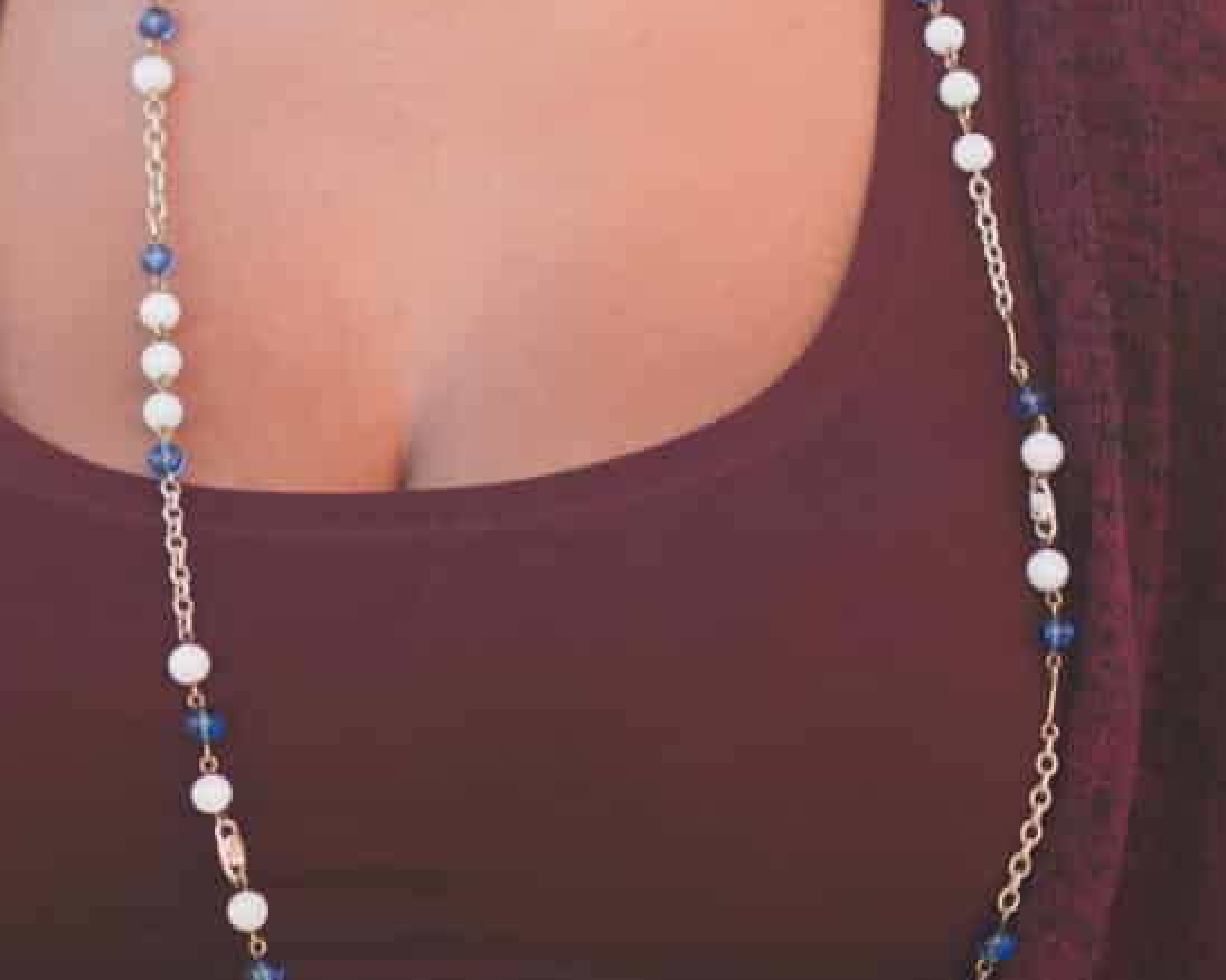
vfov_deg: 4.1
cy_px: -851
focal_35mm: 373
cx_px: 483
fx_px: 13529
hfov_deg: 5.2
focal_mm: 85
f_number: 2.8
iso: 200
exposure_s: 1/640
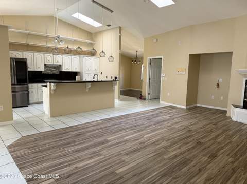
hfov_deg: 71.7
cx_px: 124
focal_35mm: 24
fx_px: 171
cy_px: 92
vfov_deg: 56.7
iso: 400
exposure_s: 1/60
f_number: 1.78
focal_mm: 6.76
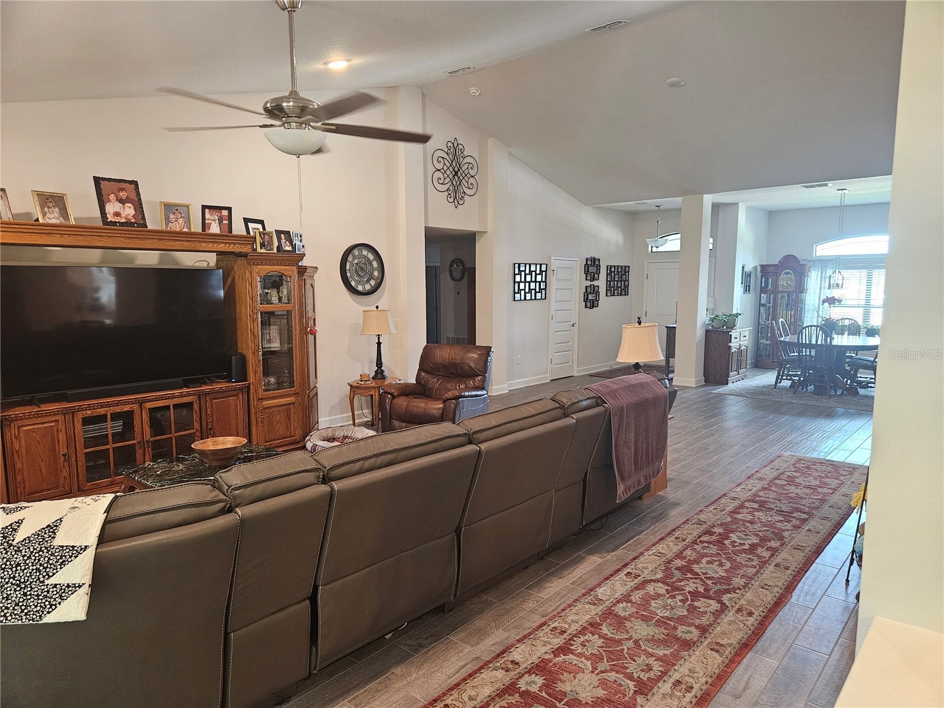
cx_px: 472
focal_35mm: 23
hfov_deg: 73.9
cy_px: 354
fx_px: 627
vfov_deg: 58.9
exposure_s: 1/60
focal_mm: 5.4
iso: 500
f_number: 1.8
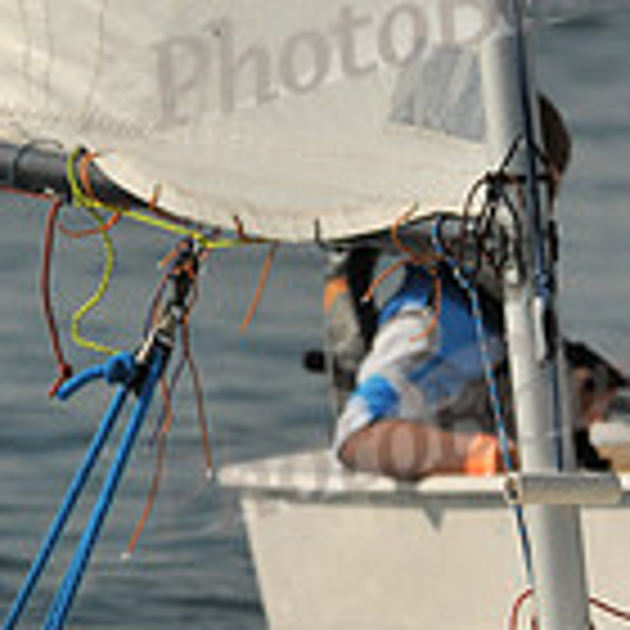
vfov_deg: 1.1
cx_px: -86
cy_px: 722
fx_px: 32595
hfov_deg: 1.1
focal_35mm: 1583
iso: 200
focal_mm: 300
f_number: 11
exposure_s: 1/640
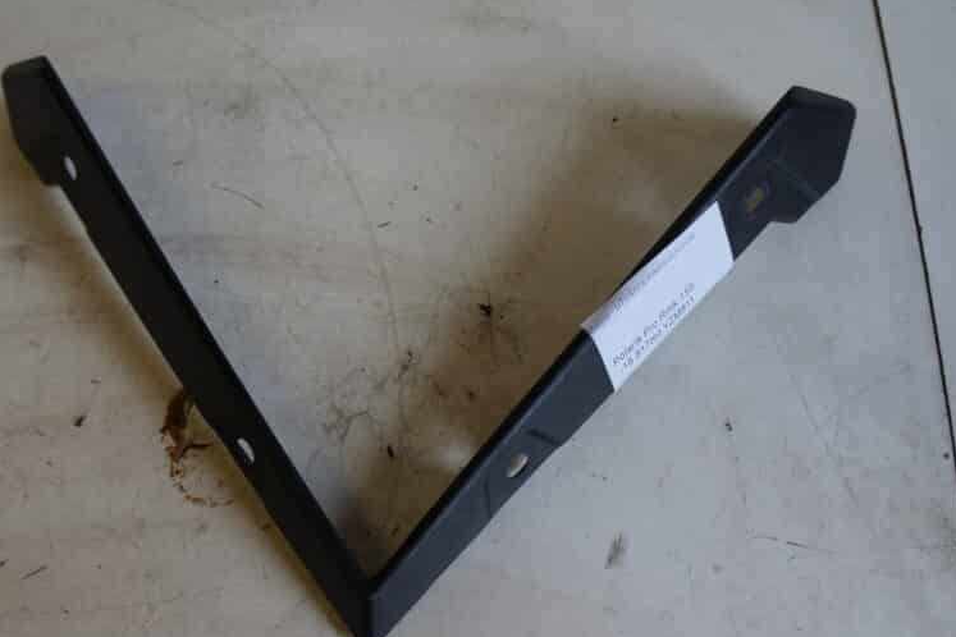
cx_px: 408
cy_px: 372
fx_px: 982
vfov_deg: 35.9
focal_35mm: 37
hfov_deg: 51.7
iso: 250
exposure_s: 1/60
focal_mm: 18
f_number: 4
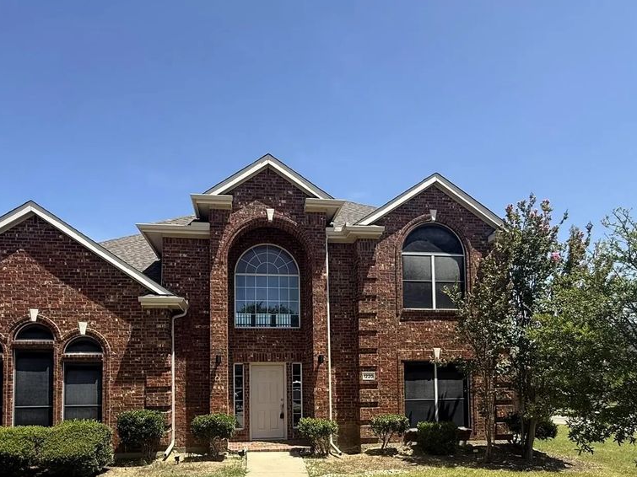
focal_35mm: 19
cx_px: 252
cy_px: 290
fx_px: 350
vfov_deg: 67.9
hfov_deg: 83.6
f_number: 2.2
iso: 50
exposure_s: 1/1235
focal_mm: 2.22
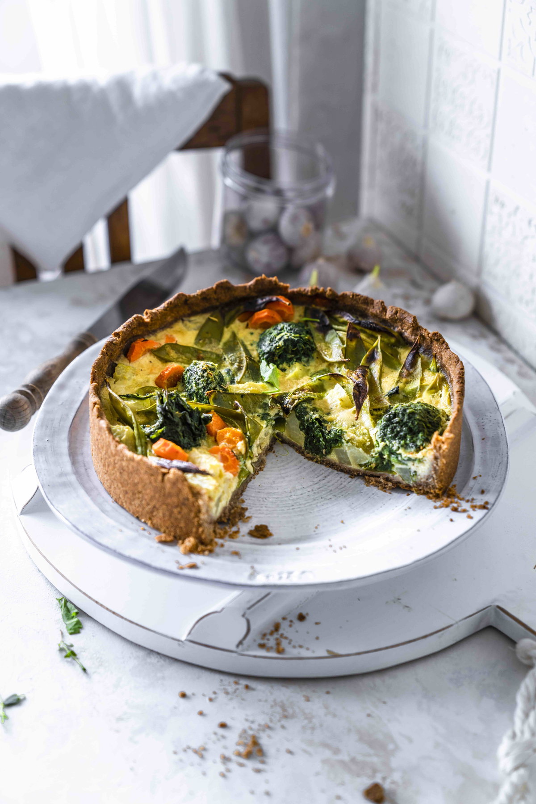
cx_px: 268
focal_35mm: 58
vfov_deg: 34.5
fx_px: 1295
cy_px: 402
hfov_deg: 23.4
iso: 125
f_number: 2.8
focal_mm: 58
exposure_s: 1/25
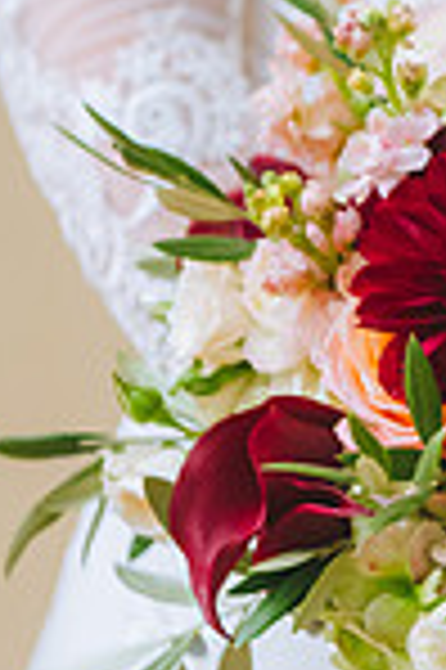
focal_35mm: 212
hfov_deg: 6.4
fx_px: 3949
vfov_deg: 9.7
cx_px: 613
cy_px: 310
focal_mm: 70
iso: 1600
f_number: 3.5
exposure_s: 1/80
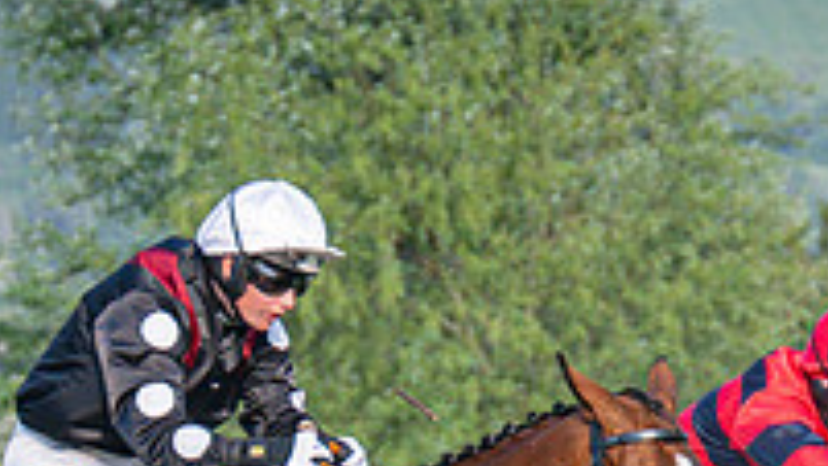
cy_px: 779
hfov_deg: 2.8
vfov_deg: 1.6
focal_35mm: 776
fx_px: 17035
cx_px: 531
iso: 400
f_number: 4
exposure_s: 1/1600
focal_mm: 98
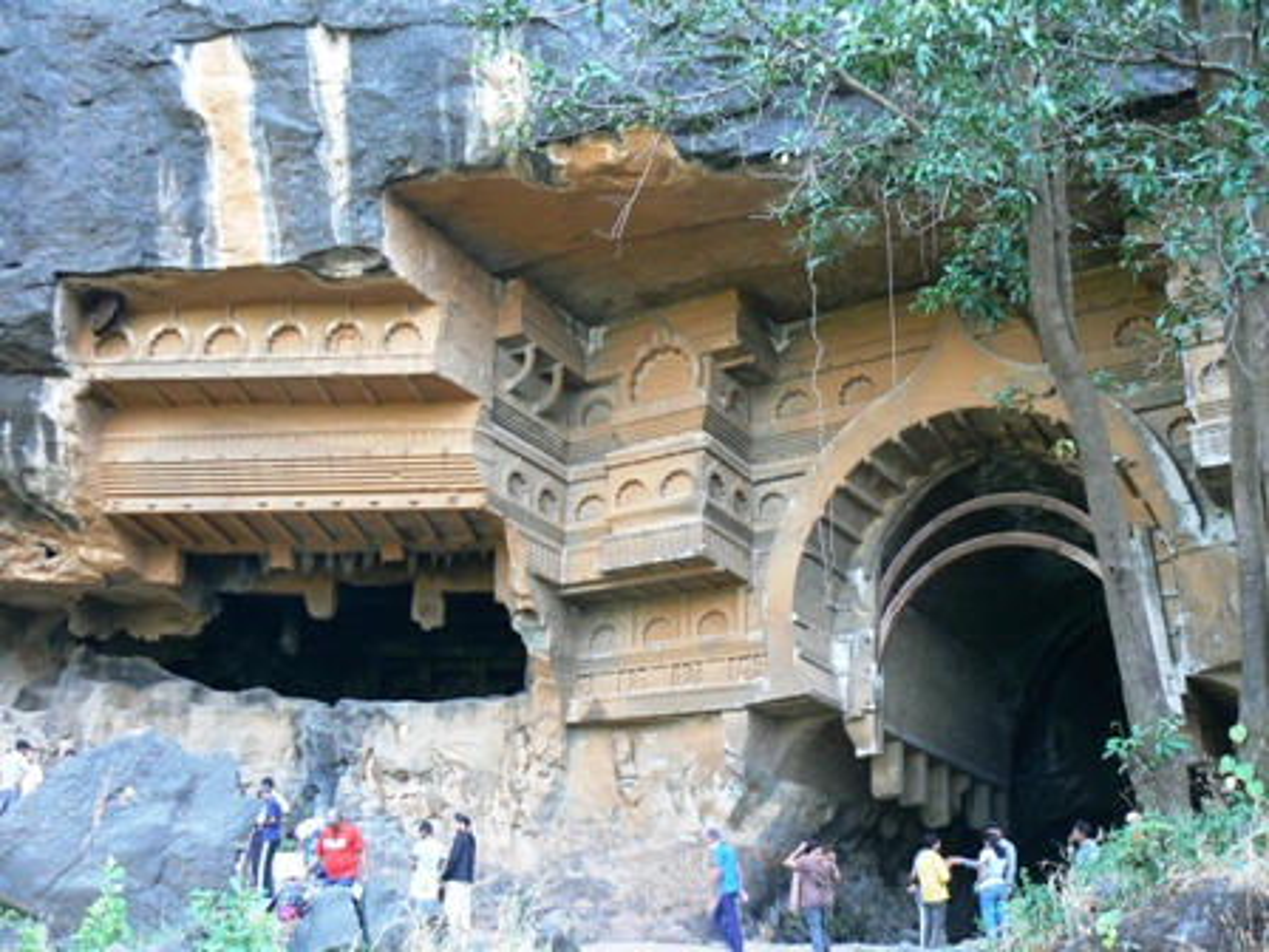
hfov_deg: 51.4
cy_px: 476
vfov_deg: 39.7
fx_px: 1320
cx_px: 634
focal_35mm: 36
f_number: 2.8
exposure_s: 1/30
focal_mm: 6
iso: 80
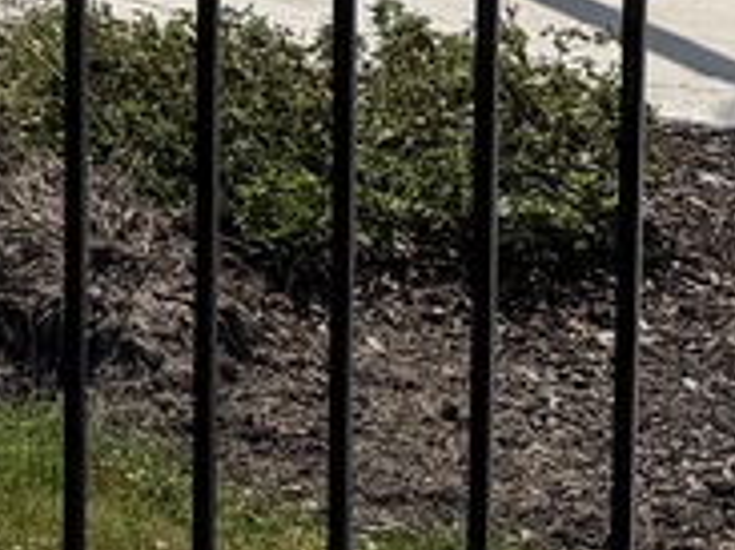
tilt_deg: -3.2
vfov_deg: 7.4
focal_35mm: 189
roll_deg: -0.1
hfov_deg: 9.5
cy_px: -686
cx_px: -928
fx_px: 4010
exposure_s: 1/8130
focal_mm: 6.76
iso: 80
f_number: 1.78
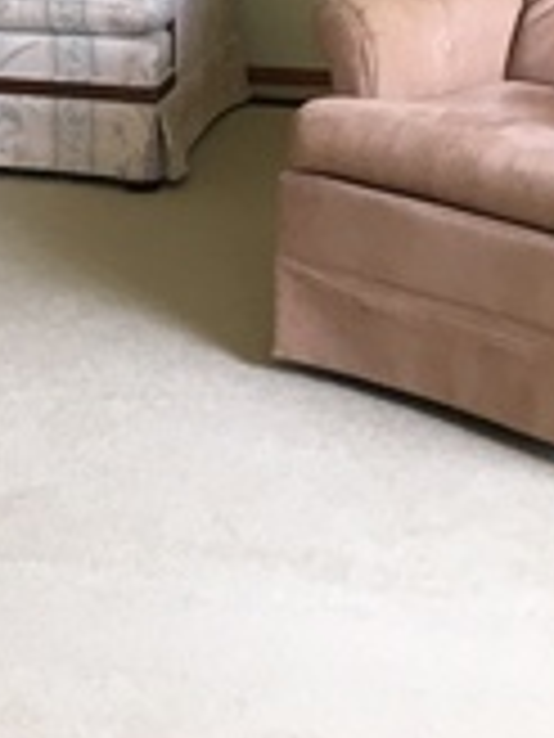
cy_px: -248
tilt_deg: -4.4
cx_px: -315
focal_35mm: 113
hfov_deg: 12.4
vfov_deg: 16.4
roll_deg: +2.7
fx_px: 2411
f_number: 2.2
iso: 50
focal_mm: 4.15
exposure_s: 1/30
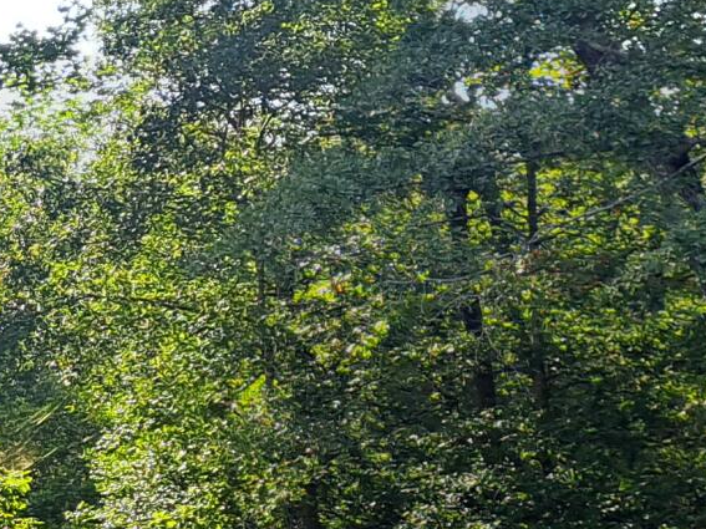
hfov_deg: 13.5
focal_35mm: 127
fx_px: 2590
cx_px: -660
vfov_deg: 11.6
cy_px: 475
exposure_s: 1/264
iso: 50
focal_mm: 5.23
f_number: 1.8
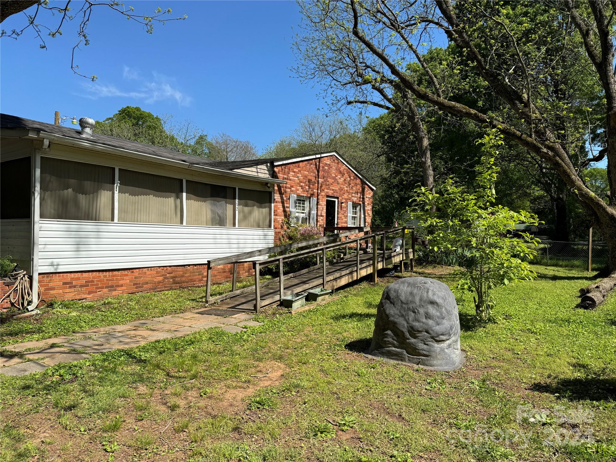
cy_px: 231
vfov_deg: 56.8
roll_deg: -1.6
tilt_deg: -0.4
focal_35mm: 24
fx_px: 427
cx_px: 308
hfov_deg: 71.6
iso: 80
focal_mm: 6.76
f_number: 1.78
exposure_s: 1/3802
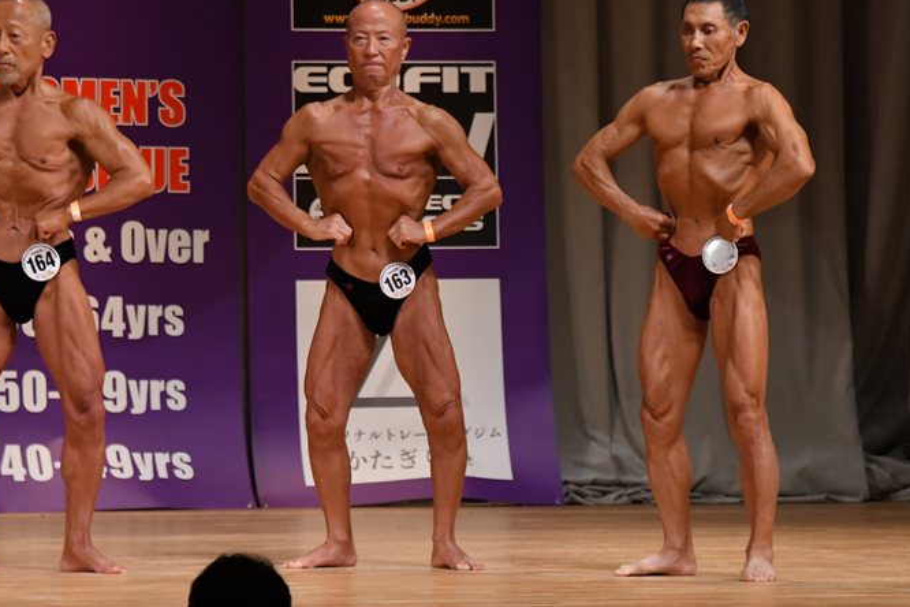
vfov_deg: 3.9
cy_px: 273
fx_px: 8821
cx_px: 471
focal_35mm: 349
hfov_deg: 5.9
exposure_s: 1/400
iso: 3600
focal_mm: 200
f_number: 5.6
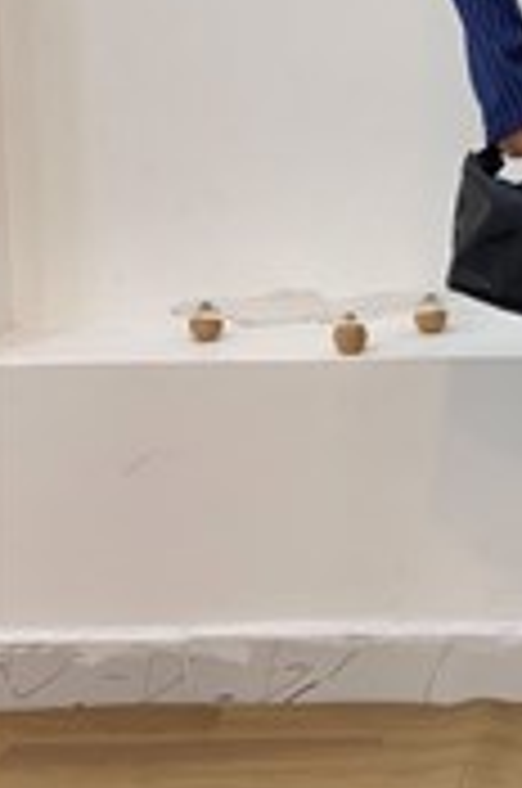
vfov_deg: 15.8
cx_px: 684
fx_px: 2795
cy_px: 74
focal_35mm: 128
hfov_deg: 10.4
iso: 80
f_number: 2
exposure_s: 1/100
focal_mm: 6
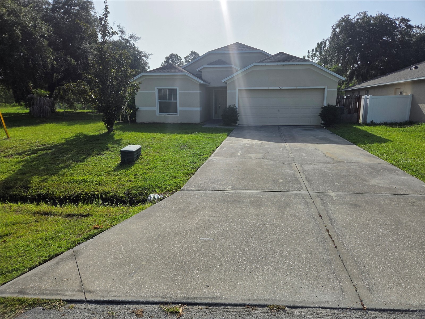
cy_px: 160
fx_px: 282
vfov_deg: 58.9
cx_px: 212
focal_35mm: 23
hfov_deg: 73.9
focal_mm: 5.4
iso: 64
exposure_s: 1/7891
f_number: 1.8
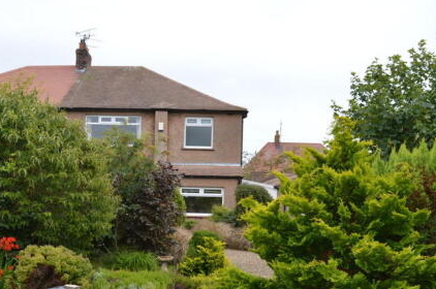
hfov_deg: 46.0
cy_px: 198
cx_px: 161
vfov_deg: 31.5
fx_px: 508
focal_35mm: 42
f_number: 6.3
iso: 100
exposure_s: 1/200
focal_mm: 18
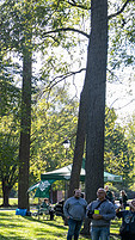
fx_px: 732
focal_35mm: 115
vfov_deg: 18.2
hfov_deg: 9.2
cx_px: -208
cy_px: 227
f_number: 4
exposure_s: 1/500
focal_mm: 38
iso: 320
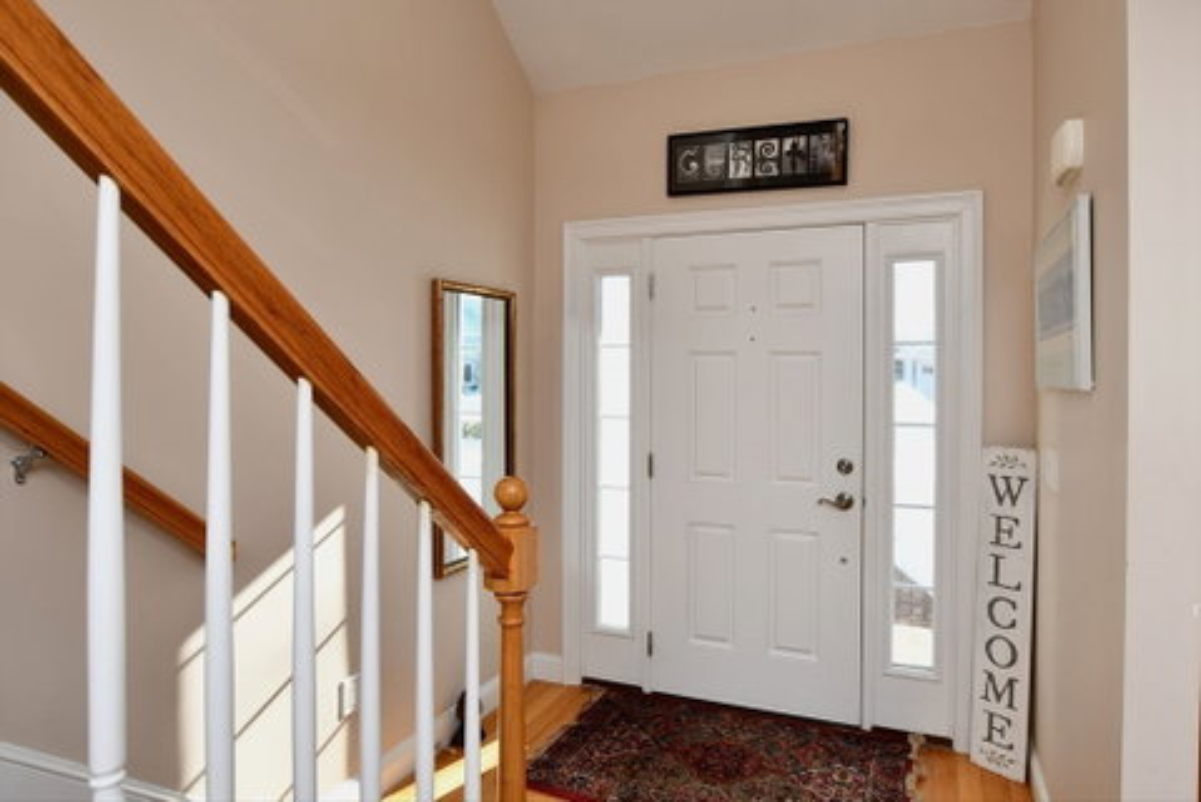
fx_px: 567
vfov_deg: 70.5
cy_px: 401
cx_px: 600
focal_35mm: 17
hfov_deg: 93.2
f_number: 5.6
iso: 180
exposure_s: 1/125
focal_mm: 11.5
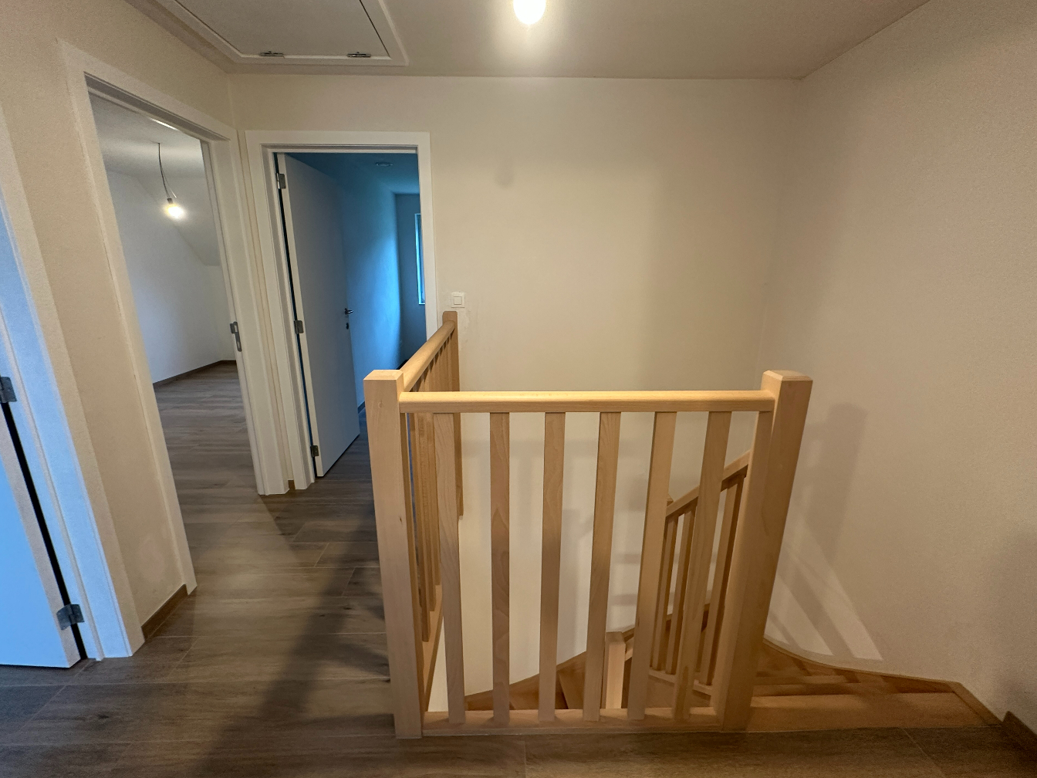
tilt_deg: -15.4
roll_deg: +0.4
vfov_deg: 81.7
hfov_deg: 98.2
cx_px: 509
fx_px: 449
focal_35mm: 15
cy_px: 389
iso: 250
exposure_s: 1/50
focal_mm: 2.22
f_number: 2.2
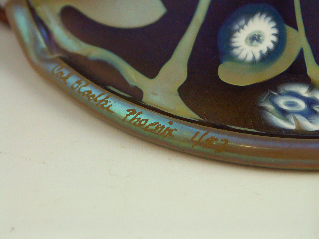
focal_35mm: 199
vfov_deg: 7.5
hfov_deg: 9.9
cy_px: 120
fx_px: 1834
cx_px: 160
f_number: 3.5
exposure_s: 1/80
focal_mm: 50.8
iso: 100
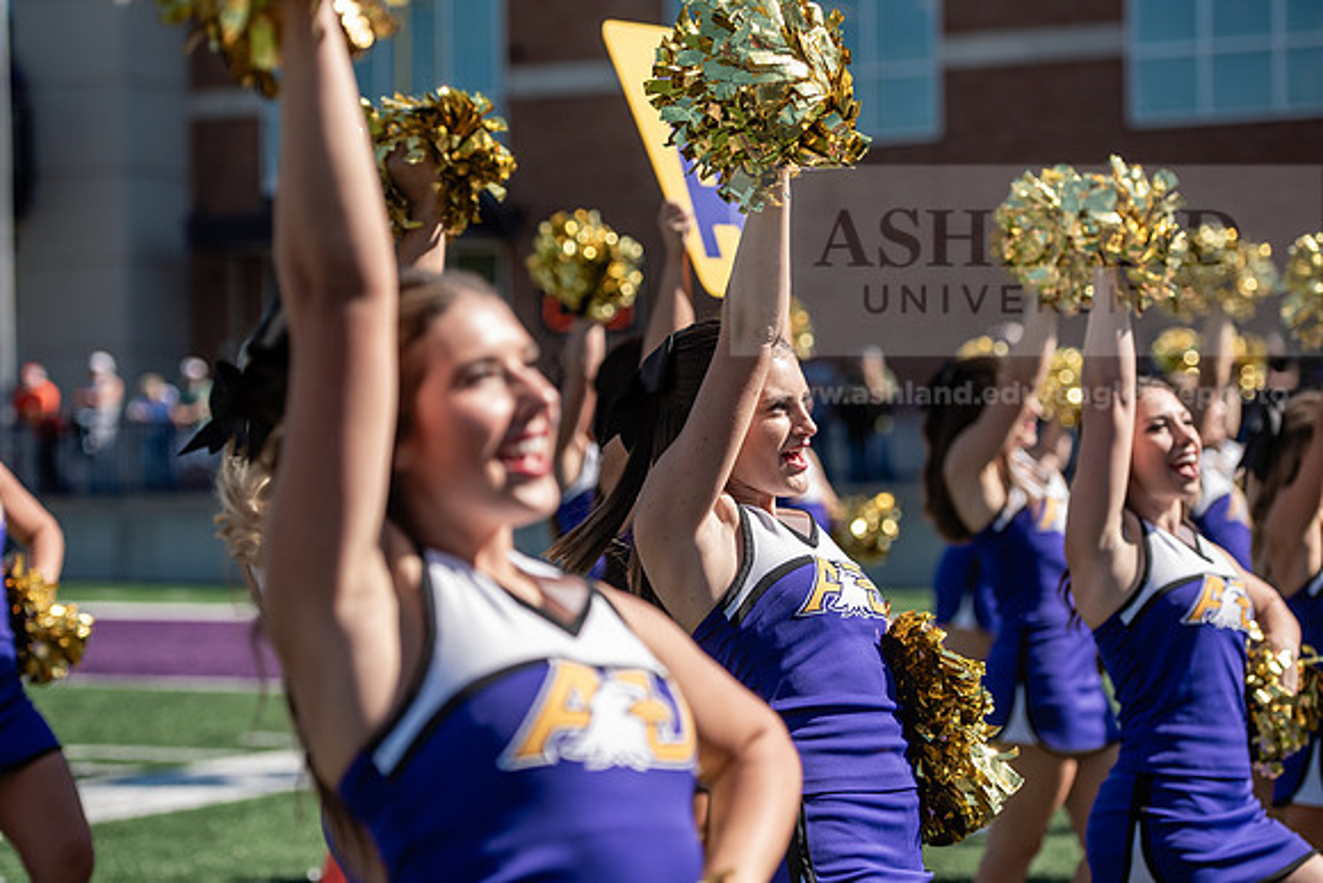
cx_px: 662
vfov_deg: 14.4
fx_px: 3492
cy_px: 442
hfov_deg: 21.5
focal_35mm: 95
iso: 125
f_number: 3.5
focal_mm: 95
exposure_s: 1/1250
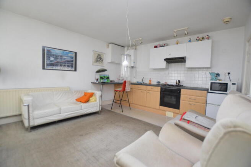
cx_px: 126
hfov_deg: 100.4
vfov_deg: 77.2
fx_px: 104
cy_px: 84
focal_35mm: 15
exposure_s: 1/60
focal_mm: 10
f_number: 3.5
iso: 2000
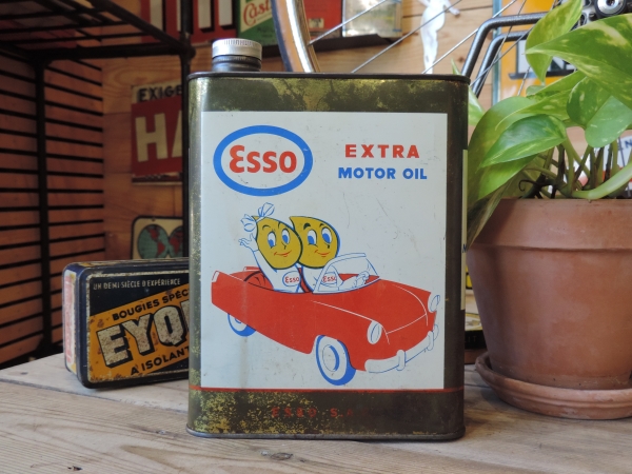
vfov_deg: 40.7
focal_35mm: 35
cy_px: 237
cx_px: 316
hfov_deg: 52.6
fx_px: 639
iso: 360
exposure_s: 1/50
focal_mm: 6.2
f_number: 3.3
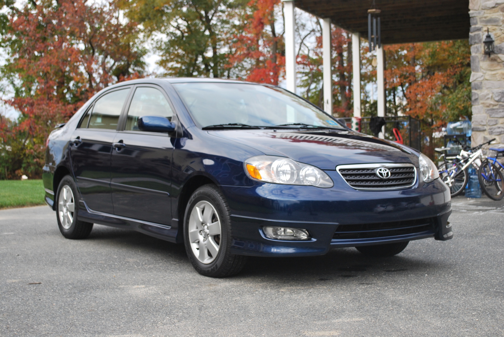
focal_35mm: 52
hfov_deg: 37.8
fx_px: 736
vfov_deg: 25.8
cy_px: 168
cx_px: 252
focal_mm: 35
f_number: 5.6
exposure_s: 1/125
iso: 200
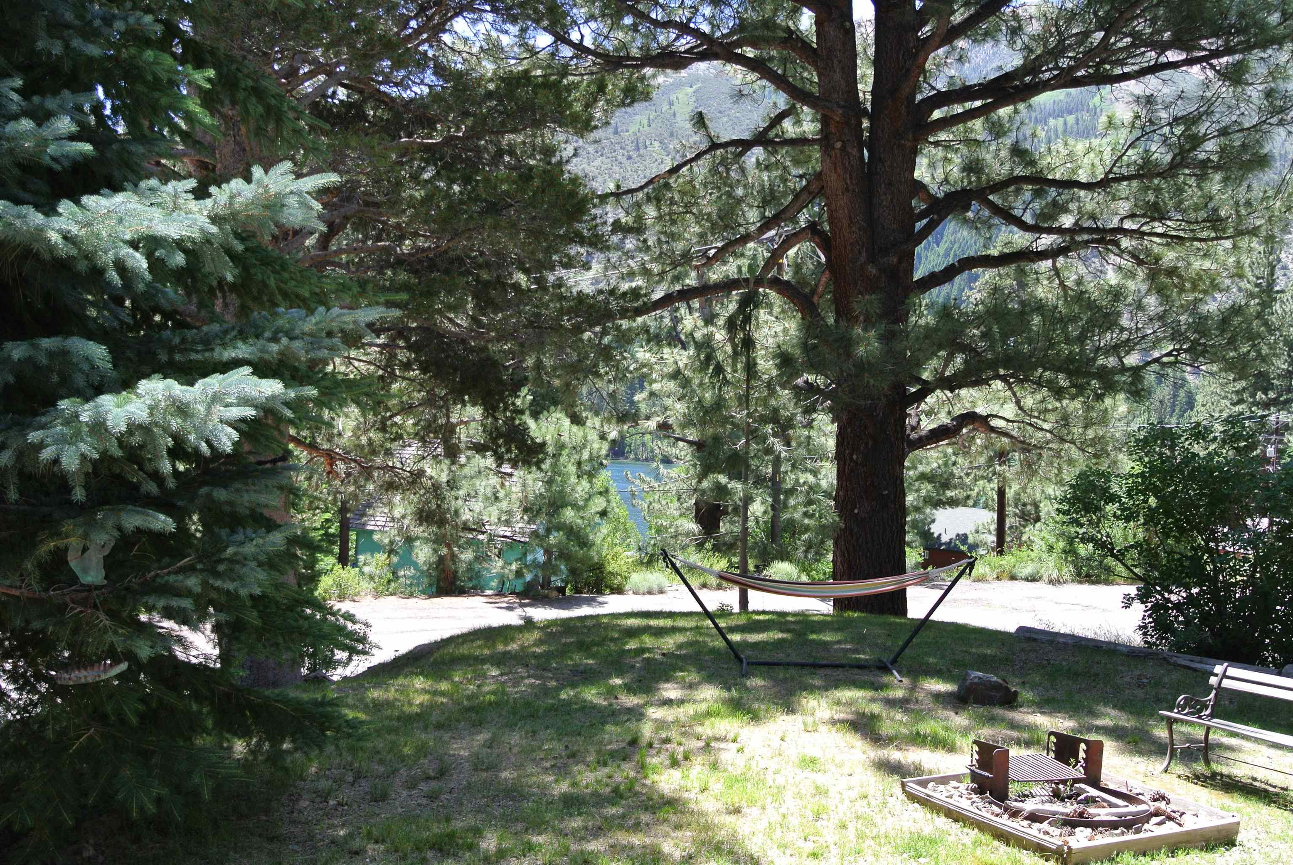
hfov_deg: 54.4
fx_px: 1258
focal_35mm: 35
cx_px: 646
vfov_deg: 37.9
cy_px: 432
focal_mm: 13
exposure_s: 1/100
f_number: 5.6
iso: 100
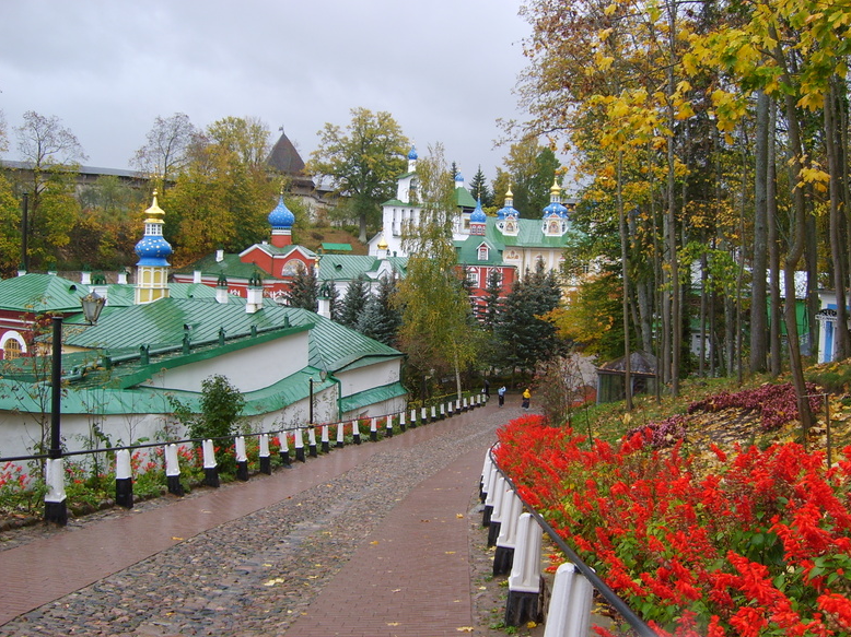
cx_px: 418
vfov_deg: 39.6
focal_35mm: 36
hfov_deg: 51.4
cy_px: 318
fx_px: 885
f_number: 2.8
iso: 50
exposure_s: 1/180
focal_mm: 5.8
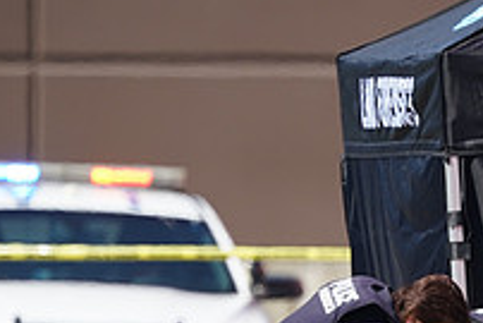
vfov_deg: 0.6
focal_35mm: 2416
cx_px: 509
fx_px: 32437
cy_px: 425
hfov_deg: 0.9
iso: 640
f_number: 5.6
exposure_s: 1/1600
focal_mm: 840
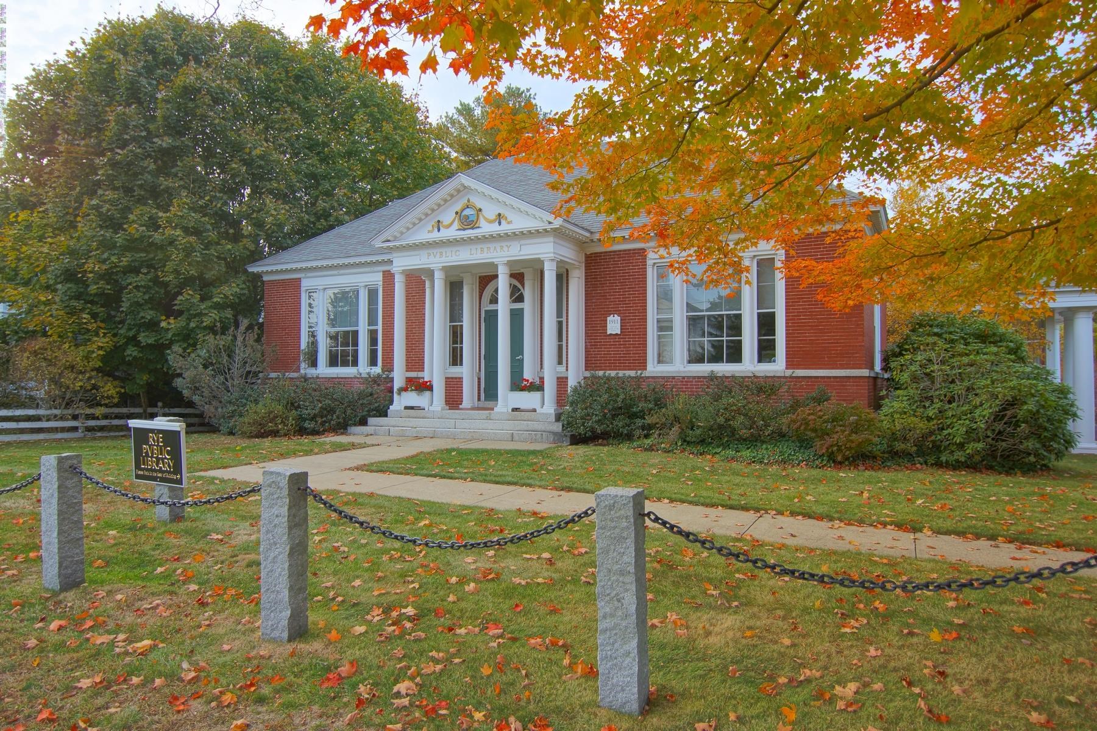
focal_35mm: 24
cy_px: 366
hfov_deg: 73.7
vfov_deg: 53.1
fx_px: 731
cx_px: 548
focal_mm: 16
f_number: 3.5
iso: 50
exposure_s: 1/60
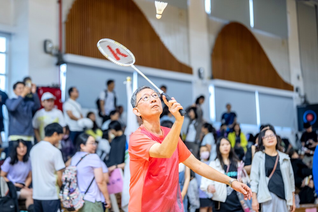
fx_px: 442
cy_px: 106
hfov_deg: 39.6
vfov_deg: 27.0
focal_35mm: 50
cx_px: 159
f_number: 1.4
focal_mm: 50
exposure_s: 1/1000
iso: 640
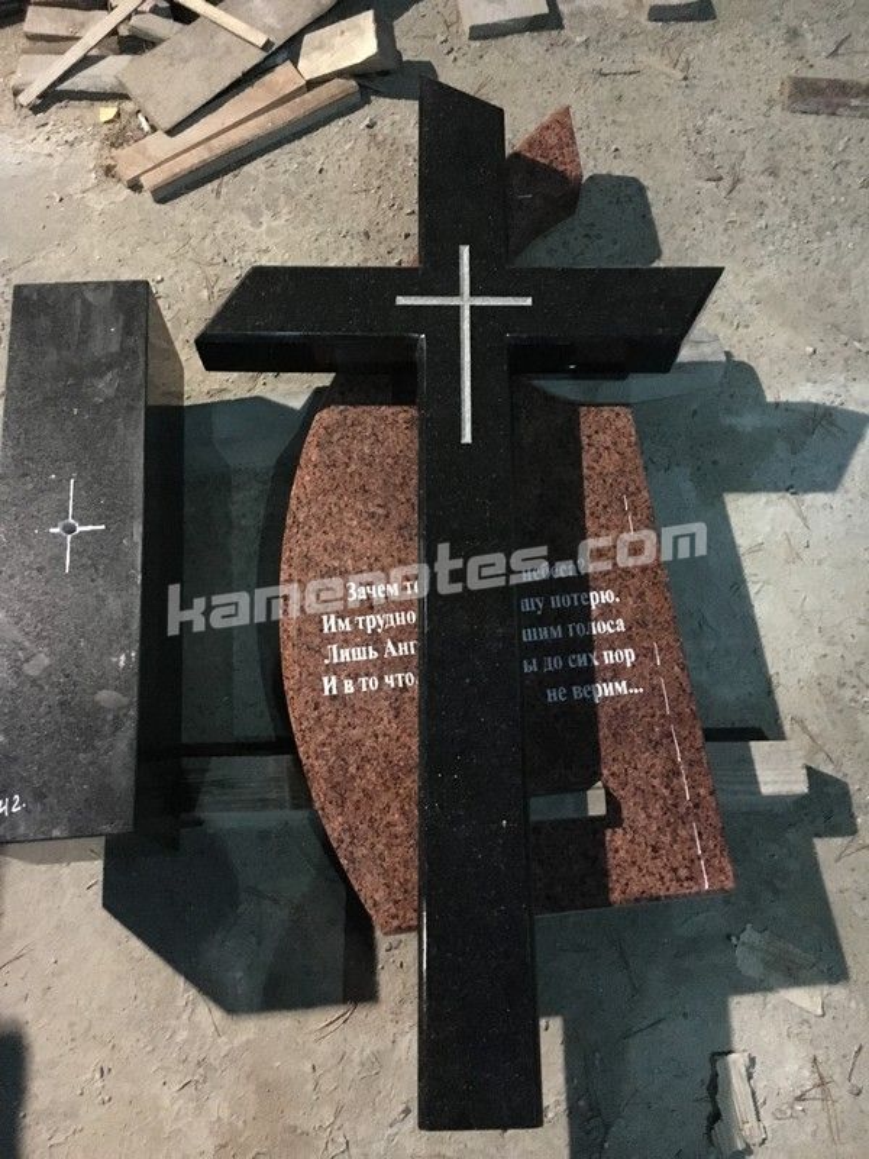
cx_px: 434
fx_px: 971
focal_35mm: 29
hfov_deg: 48.2
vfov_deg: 61.7
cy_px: 580
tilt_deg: -68.5
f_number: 2.2
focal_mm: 4.15
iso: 1000
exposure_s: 1/17
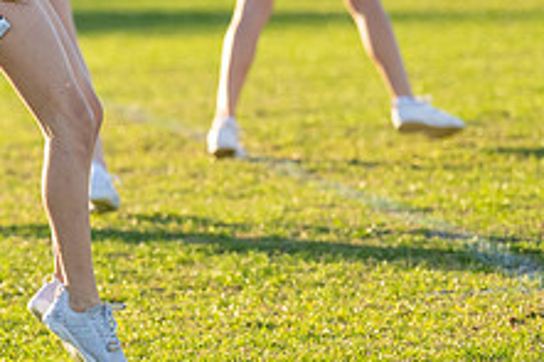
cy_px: 133
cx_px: -232
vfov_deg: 2.4
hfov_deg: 3.6
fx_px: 8622
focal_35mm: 571
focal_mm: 144
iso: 320
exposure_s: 1/2000
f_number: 2.8
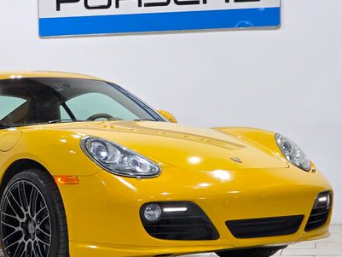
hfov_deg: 17.8
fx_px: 1087
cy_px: 172
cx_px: 87
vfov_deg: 13.4
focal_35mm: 110
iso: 125
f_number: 2.4
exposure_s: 1/120
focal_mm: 7.9
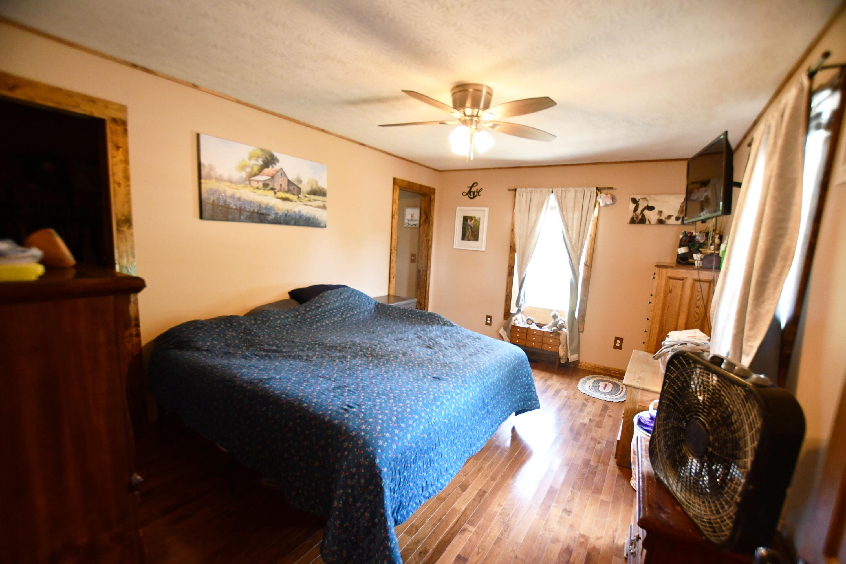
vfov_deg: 77.3
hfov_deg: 100.4
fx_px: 352
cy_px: 282
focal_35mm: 15
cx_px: 423
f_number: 3.5
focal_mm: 10
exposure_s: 1/125
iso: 1400
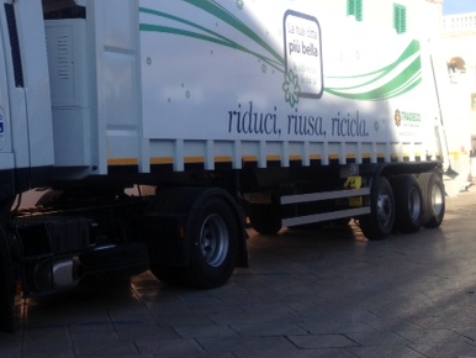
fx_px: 798
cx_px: 92
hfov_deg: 32.3
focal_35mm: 58
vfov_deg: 25.1
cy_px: 117
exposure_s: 1/1022
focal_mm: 4.28
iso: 50
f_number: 2.4
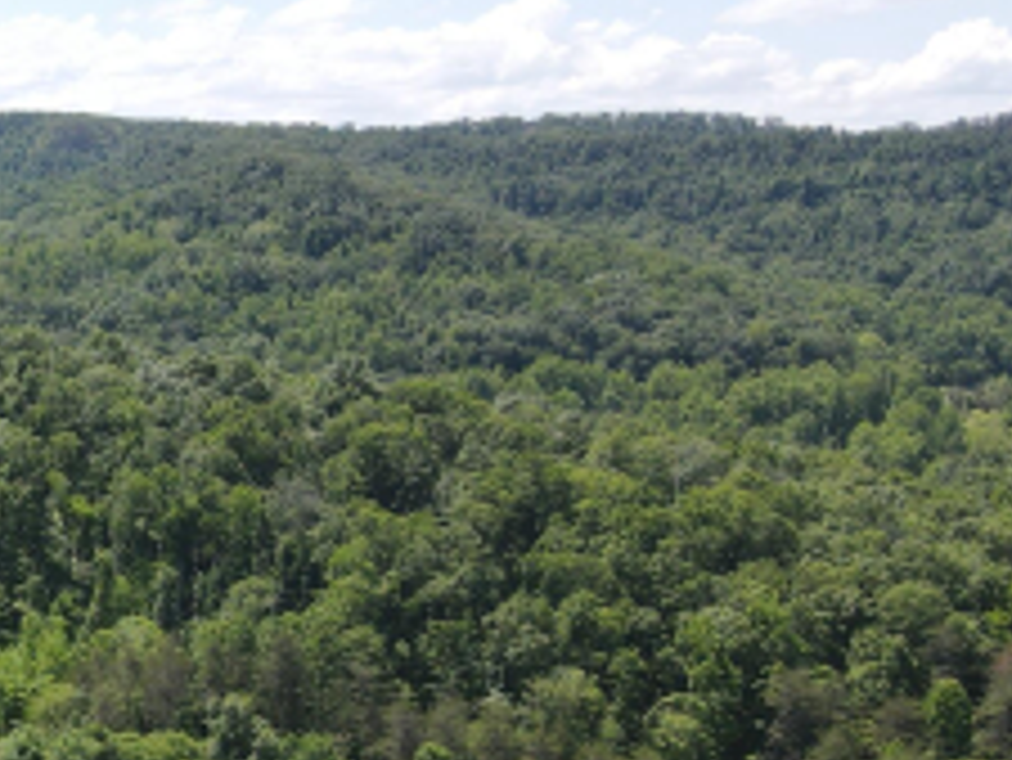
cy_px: 607
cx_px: -461
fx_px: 2077
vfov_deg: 20.5
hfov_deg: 22.8
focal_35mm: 71
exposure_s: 1/500
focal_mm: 4.5
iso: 100
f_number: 2.8
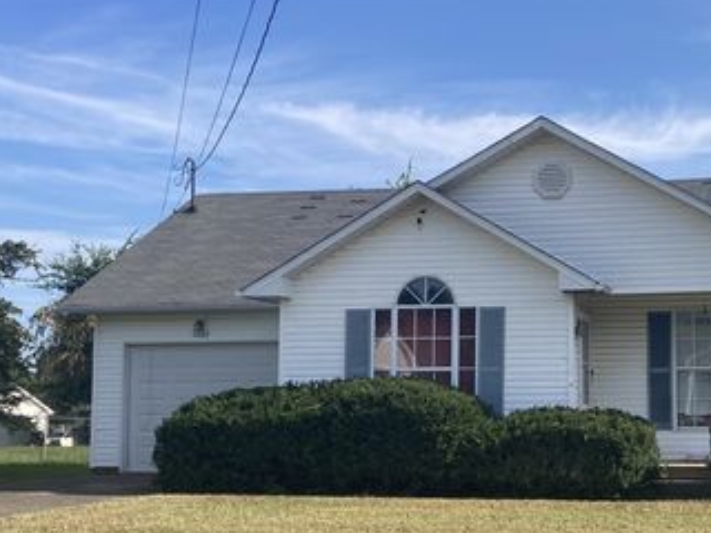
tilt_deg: +5.3
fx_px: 1150
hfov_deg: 32.9
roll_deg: -0.3
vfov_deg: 26.1
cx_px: 620
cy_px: 306
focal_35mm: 56
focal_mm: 3.99
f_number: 1.8
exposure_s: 1/1715
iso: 20
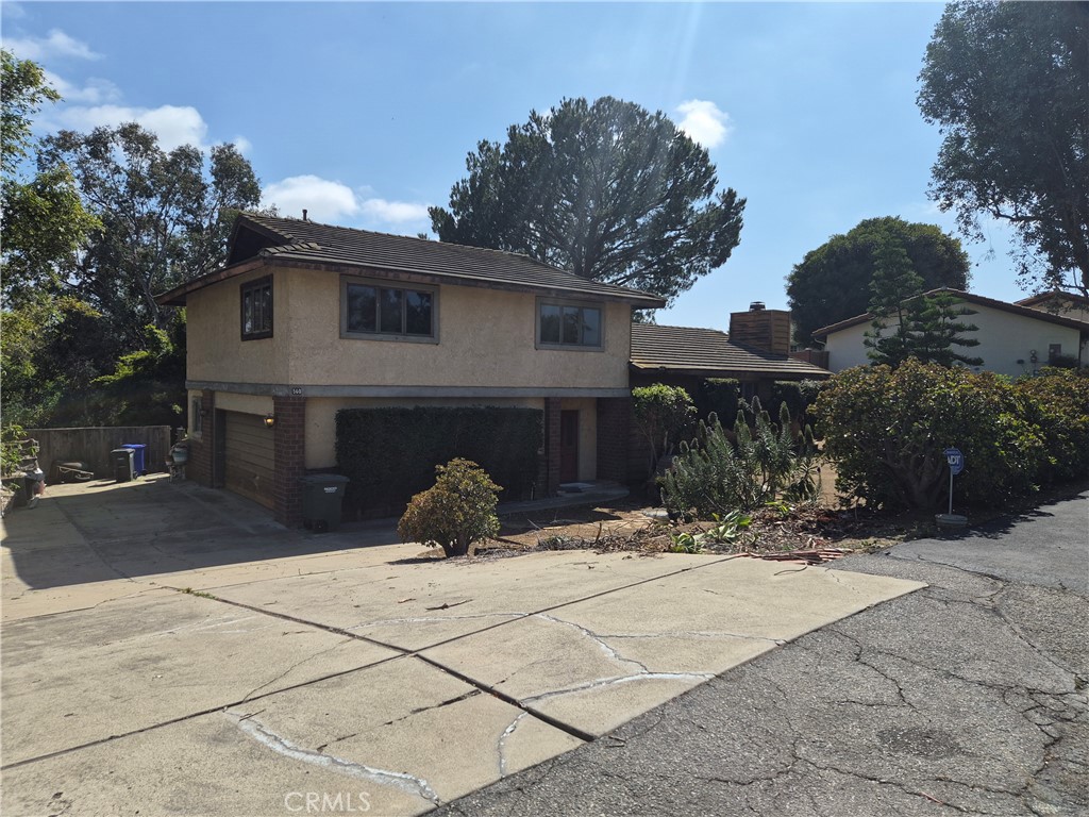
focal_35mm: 23
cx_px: 544
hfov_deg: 73.9
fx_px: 724
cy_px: 408
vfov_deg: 58.9
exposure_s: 1/7424
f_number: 1.8
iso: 80
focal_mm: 5.4
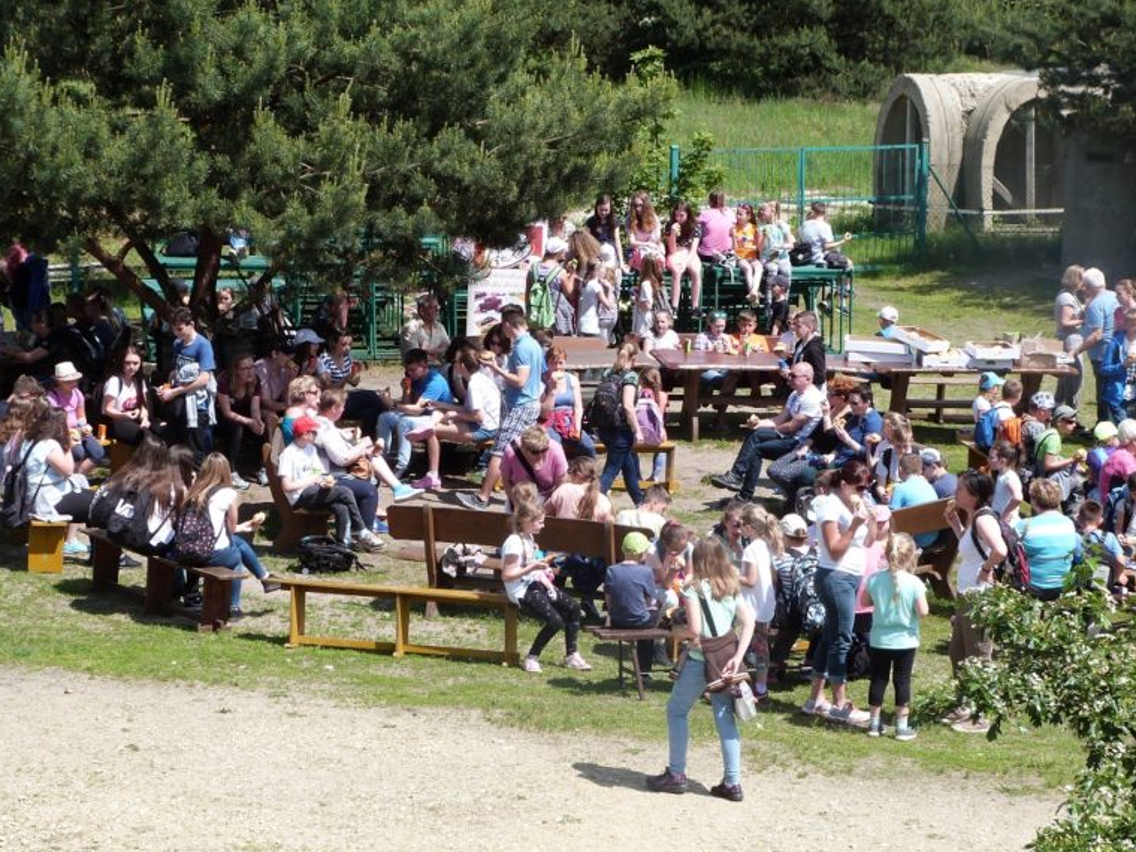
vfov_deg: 15.1
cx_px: 567
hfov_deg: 20.0
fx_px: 3216
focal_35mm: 98
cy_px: 426
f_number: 5.6
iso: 100
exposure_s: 1/250
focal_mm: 17.5
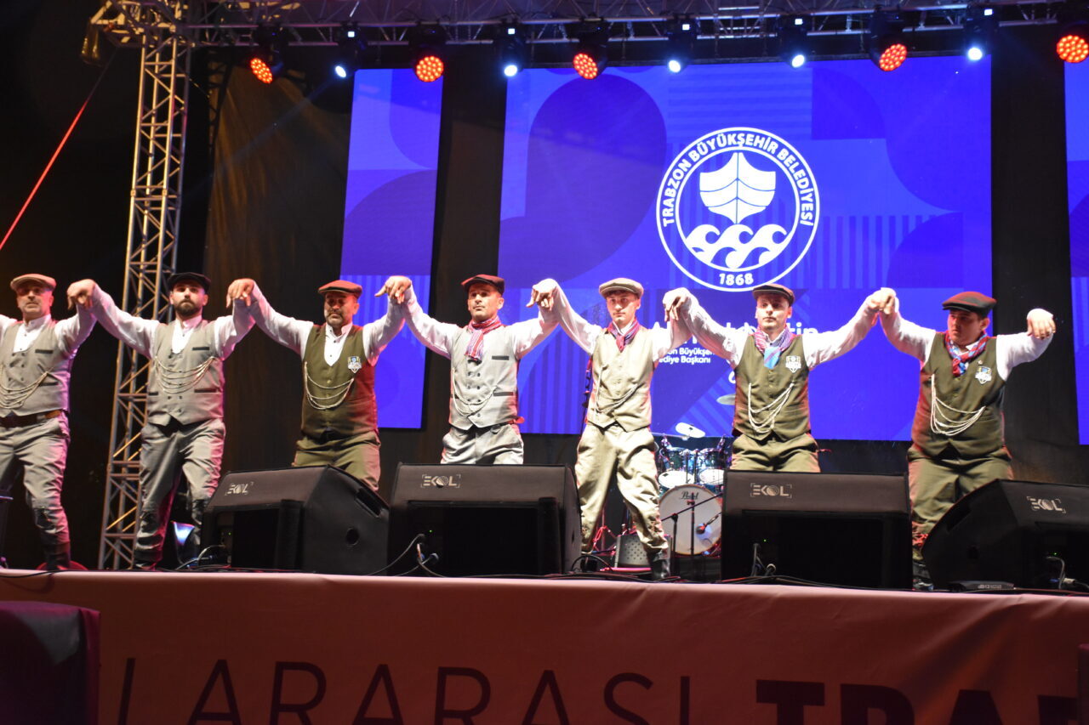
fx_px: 1542
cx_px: 544
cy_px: 362
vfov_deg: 26.5
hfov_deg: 38.9
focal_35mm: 51
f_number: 4.2
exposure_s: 1/60
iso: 2200
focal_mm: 34
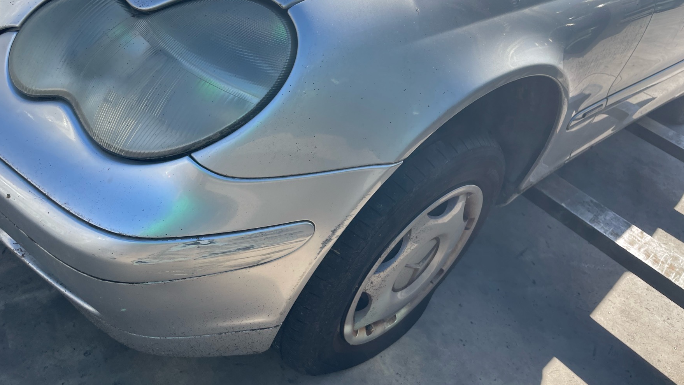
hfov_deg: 66.1
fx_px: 526
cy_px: 129
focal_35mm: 29
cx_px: 347
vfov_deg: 39.7
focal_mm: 4.2
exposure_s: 1/1435
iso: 32
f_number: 1.6
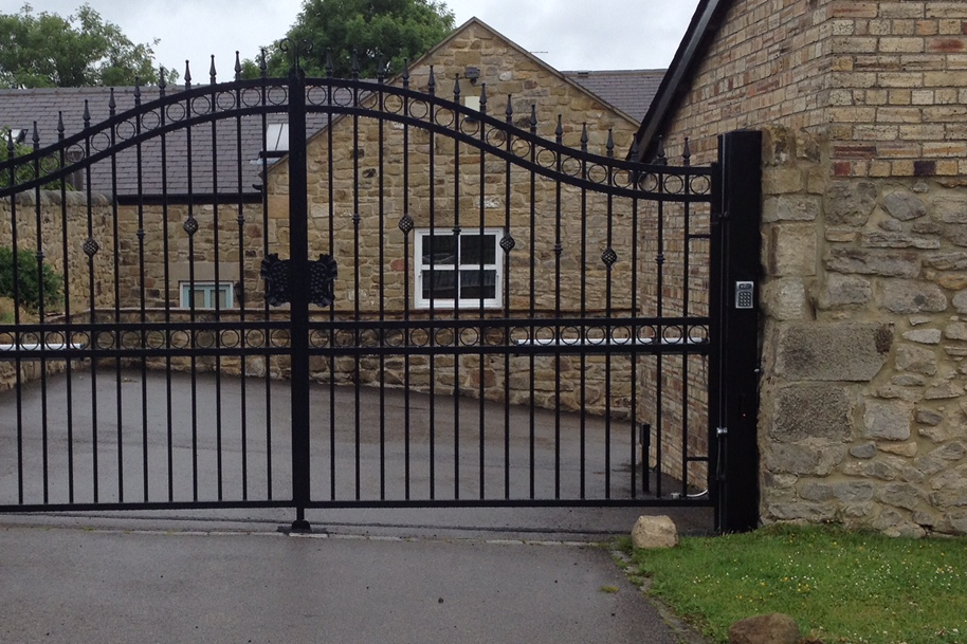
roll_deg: -0.7
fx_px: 1746
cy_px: 344
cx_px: 306
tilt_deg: -2.1
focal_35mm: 65
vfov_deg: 20.9
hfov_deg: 30.7
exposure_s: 1/521
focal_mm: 4.28
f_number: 2.4
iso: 50
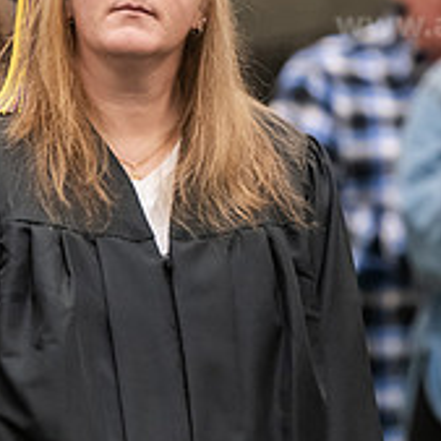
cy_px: 80
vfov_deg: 3.8
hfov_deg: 3.8
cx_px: 217
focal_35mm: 467
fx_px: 6731
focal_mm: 160
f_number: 3.2
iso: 2500
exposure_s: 1/200
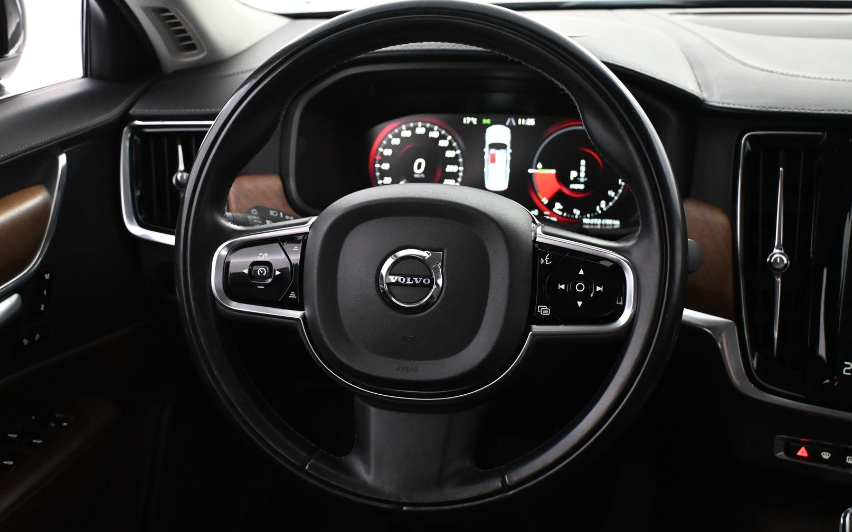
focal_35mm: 45
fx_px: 1033
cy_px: 258
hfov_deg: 44.8
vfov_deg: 28.9
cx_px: 425
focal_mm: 29
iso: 6400
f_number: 4.8
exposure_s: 1/60
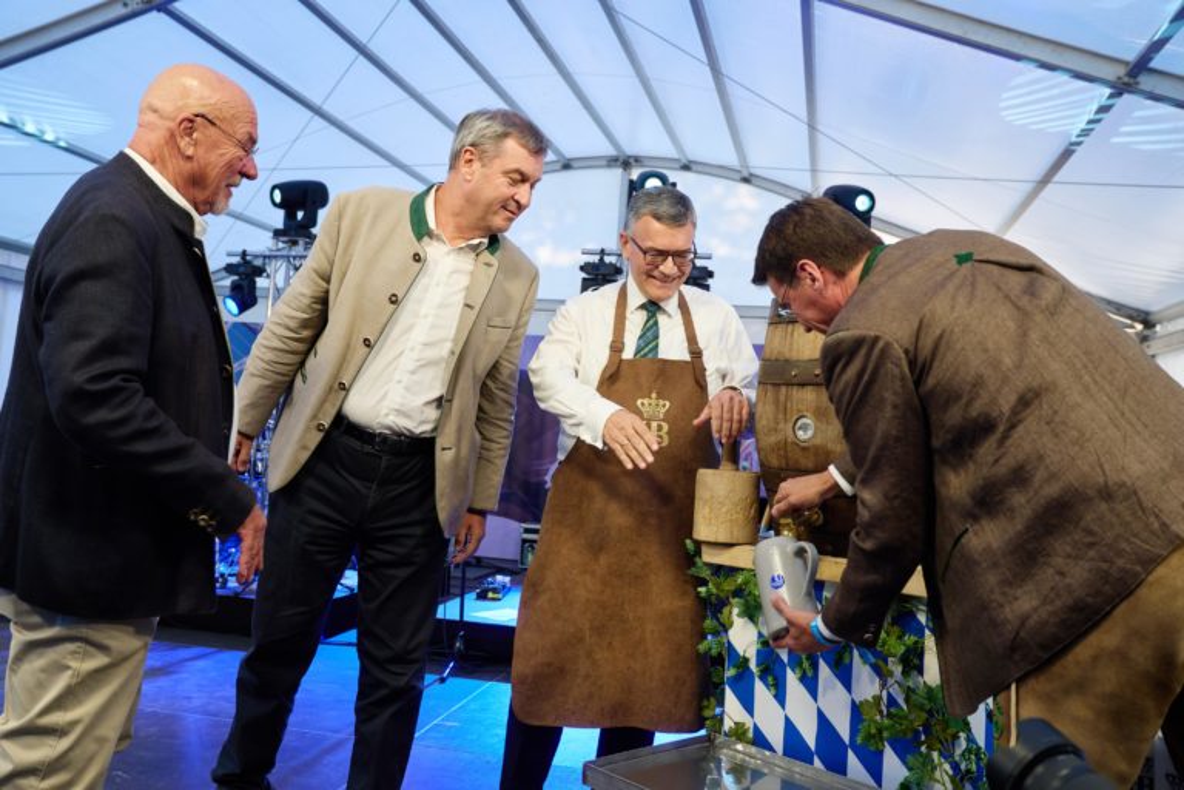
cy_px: 395
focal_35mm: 31
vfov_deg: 42.3
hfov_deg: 60.3
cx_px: 592
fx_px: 1019
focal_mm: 31
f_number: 3.5
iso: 800
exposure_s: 1/200
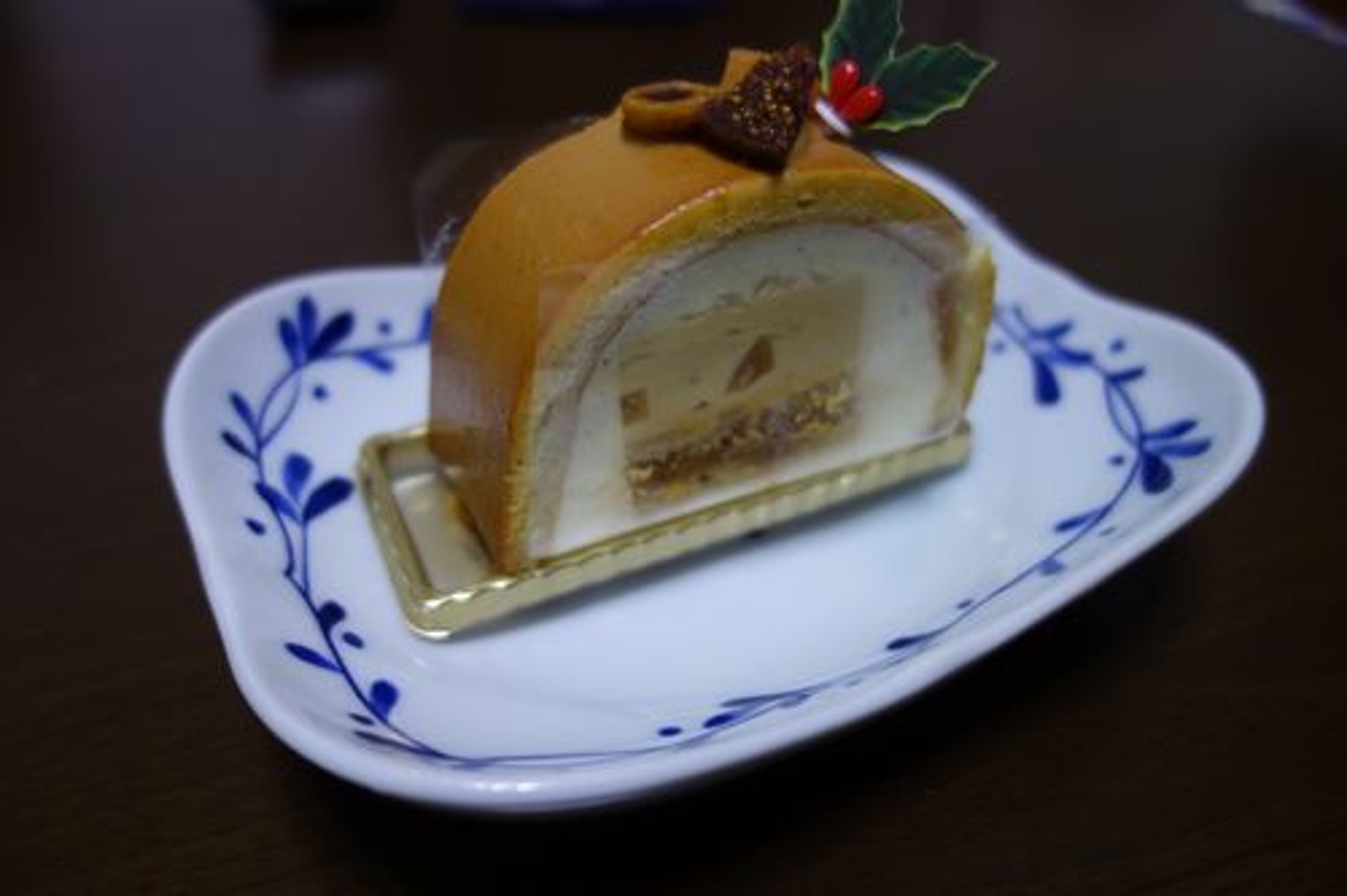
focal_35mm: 28
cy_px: 448
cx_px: 674
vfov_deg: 46.4
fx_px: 1047
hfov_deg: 65.5
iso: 250
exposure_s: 1/30
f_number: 1.8
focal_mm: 10.4
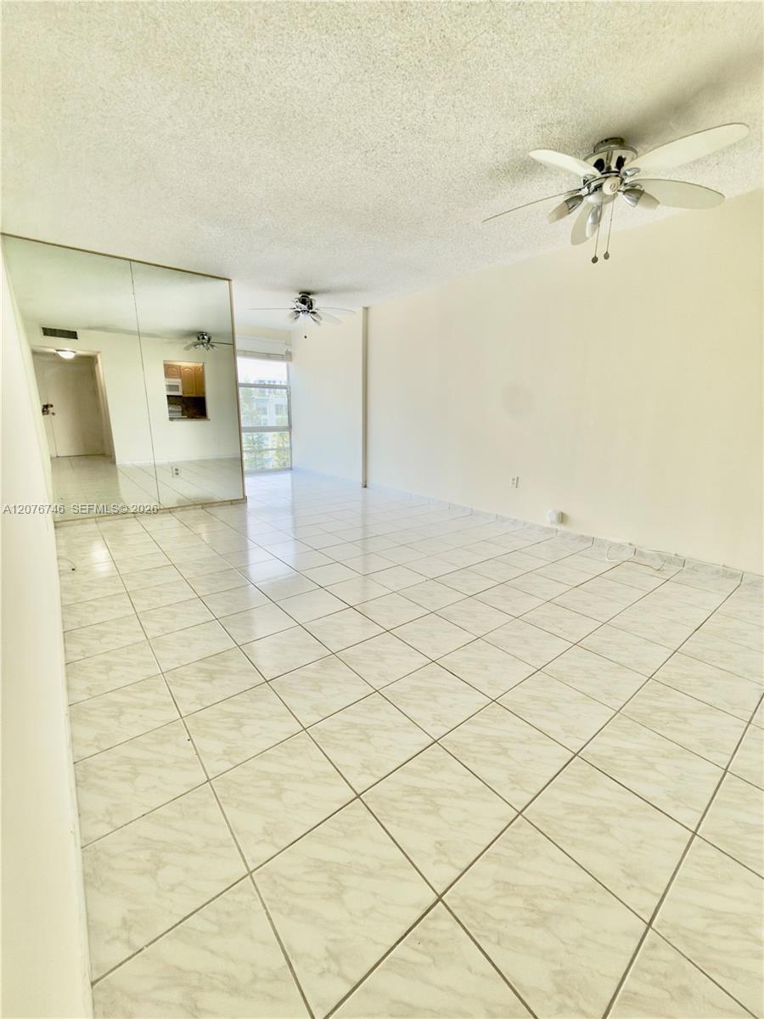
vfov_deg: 102.1
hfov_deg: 85.7
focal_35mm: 14
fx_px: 412
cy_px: 510
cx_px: 382
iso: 40
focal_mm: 2.22
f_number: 2.2
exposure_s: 1/120
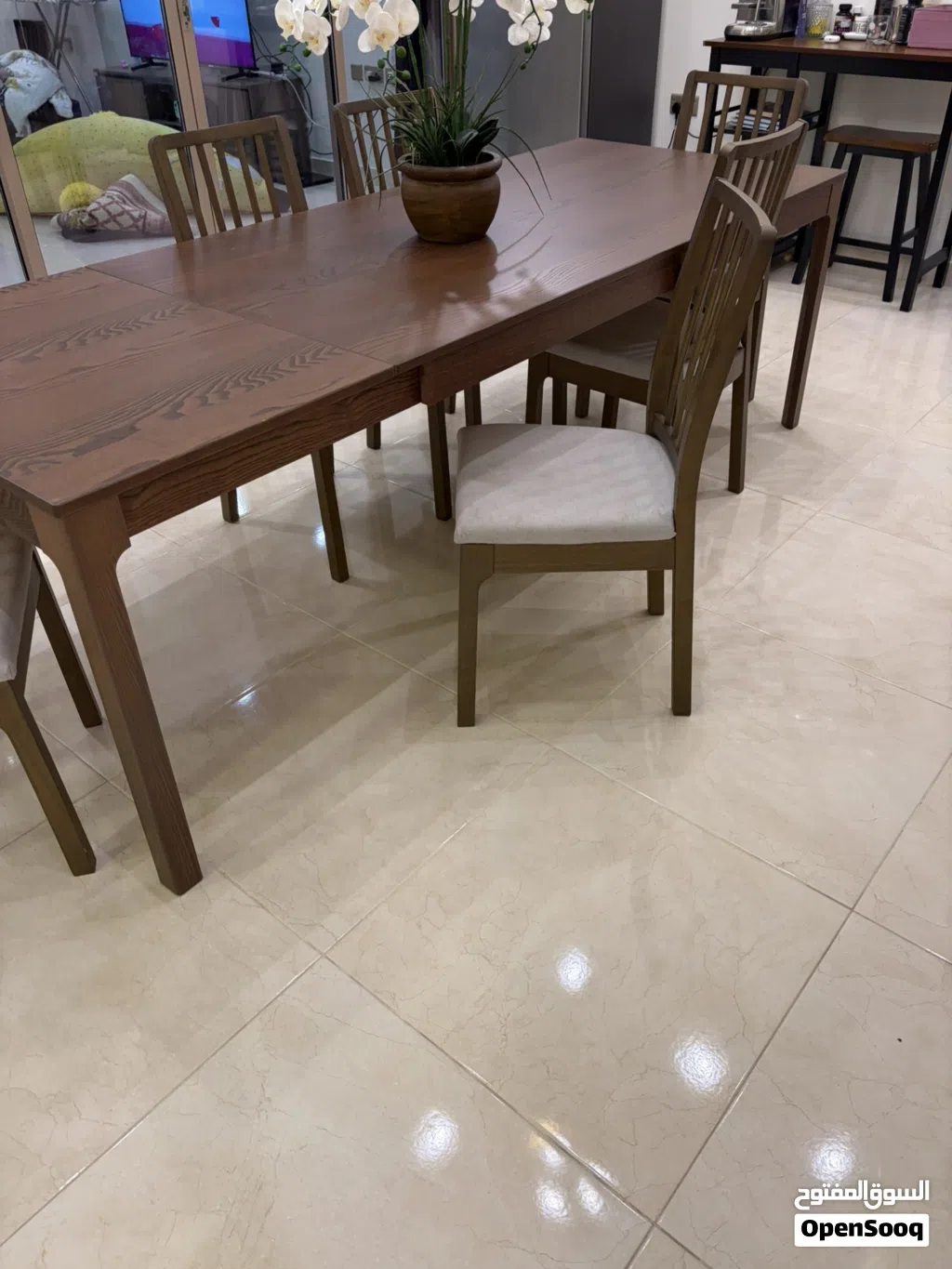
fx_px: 953
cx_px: 476
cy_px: 634
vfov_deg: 67.3
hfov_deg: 53.1
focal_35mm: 26
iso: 125
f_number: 1.6
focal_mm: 5.96
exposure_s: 1/50
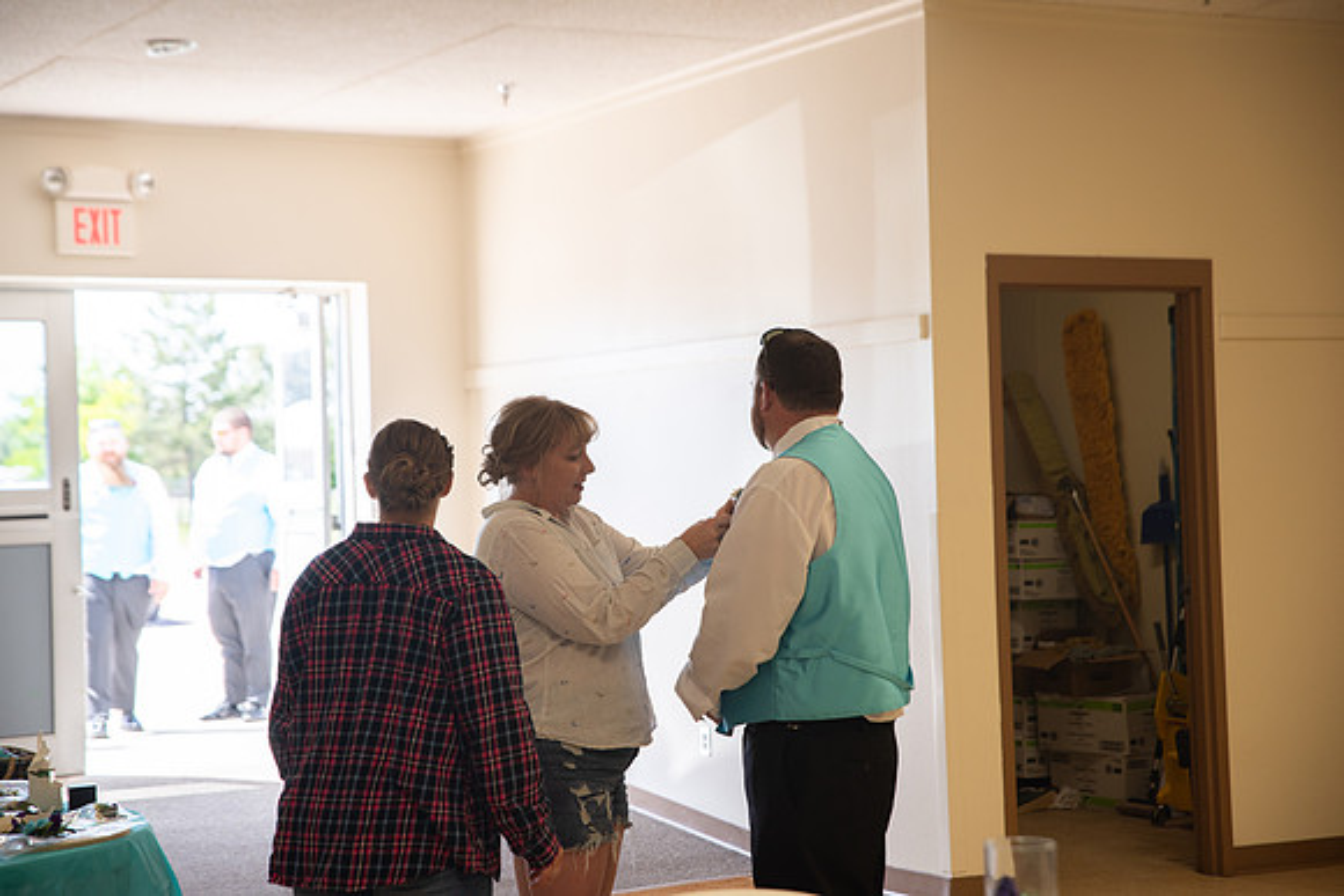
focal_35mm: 70
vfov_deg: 19.5
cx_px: 672
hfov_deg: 28.8
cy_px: 448
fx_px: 2614
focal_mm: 70
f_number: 3.5
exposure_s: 1/160
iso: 200
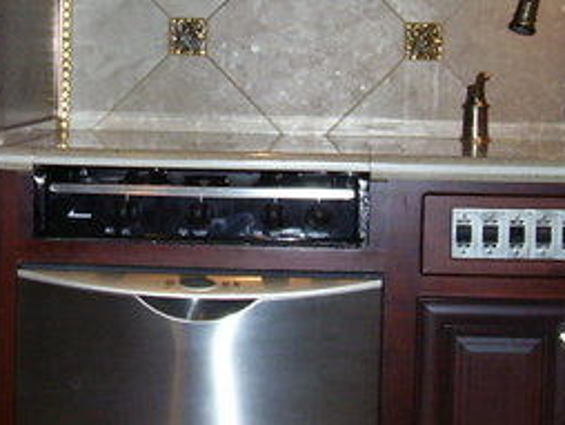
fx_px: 1748
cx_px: 149
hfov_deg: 18.3
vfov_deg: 13.8
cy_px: 98
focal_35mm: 107
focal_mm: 5.6
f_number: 2.7
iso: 125
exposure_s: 1/60
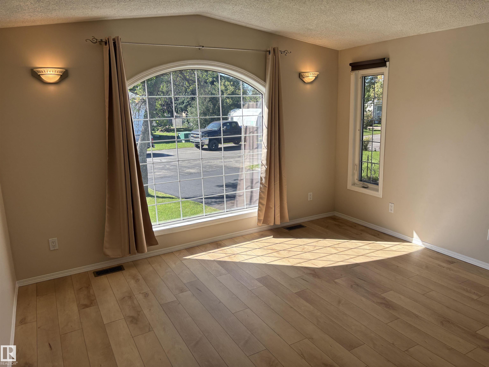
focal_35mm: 26
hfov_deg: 67.3
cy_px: 184
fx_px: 367
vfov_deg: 53.1
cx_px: 244
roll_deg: +1.4
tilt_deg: -12.0
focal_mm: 5.96
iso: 50
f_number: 1.6
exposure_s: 1/747
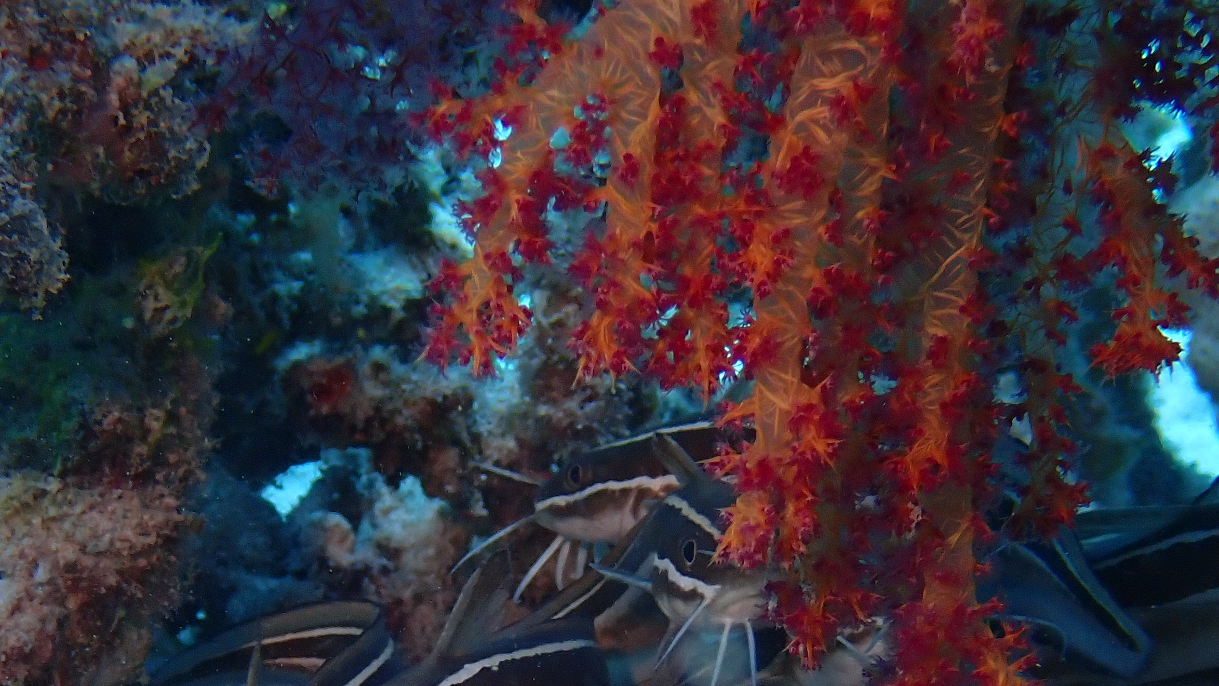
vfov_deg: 8.4
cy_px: 704
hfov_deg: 15.0
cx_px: 474
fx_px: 4622
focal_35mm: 143
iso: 200
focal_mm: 13.65
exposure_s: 1/160
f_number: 5.6
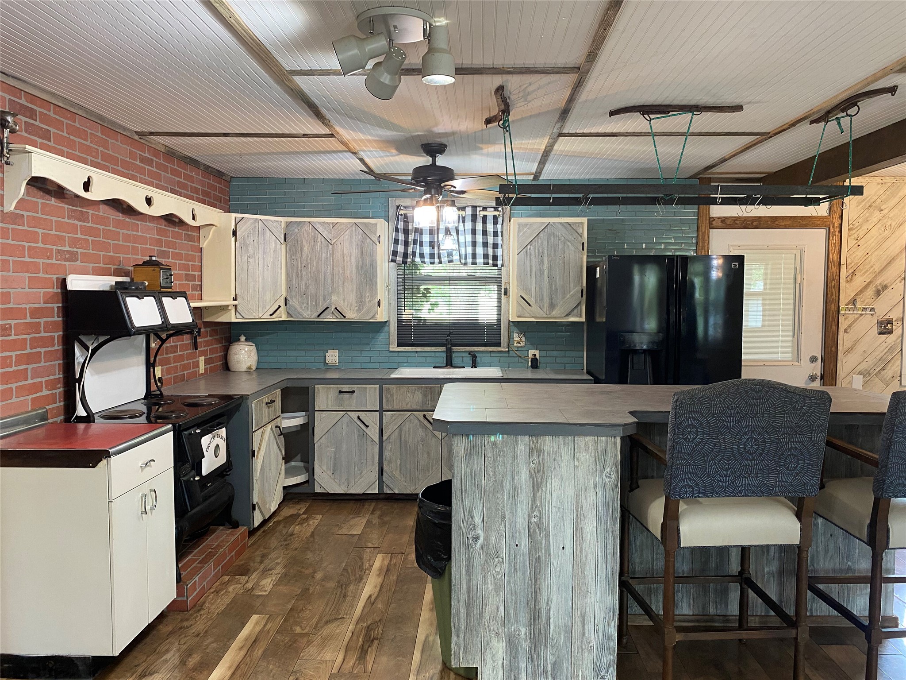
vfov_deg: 53.1
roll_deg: -0.2
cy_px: 340
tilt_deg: -1.9
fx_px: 680
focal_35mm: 26
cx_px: 453
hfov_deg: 67.3
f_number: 1.8
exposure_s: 1/60
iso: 200
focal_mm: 4.25
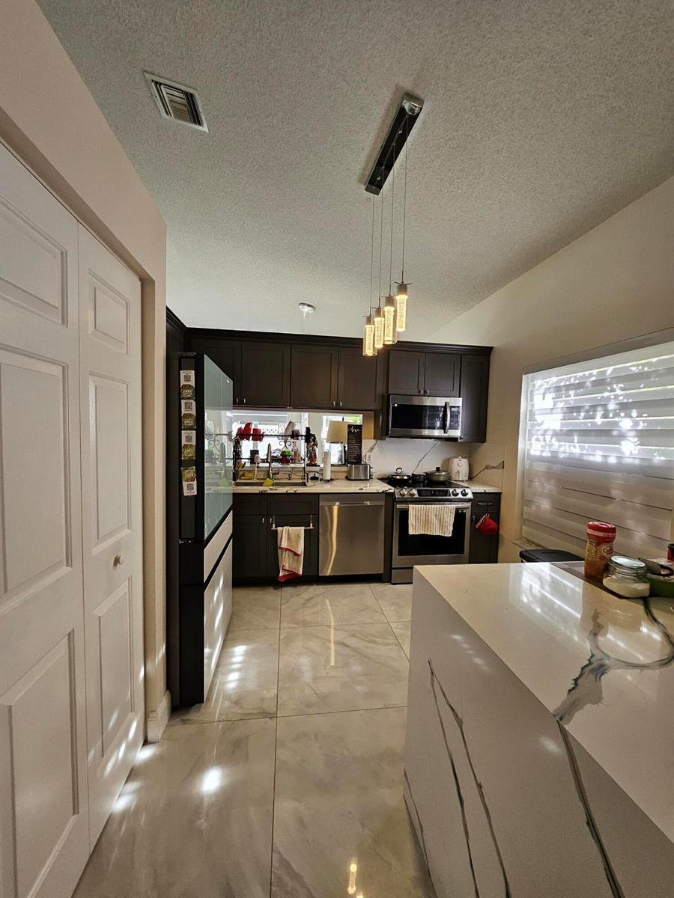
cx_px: 337
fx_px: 337
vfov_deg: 106.2
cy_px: 449
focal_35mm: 13
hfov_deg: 89.9
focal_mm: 1.7
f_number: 2.2
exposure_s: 1/60
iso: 80
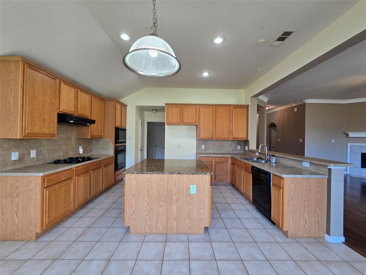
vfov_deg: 89.9
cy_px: 138
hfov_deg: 106.2
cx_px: 183
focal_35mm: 13
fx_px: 137
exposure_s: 1/60
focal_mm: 2.2
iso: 100
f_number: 2.2
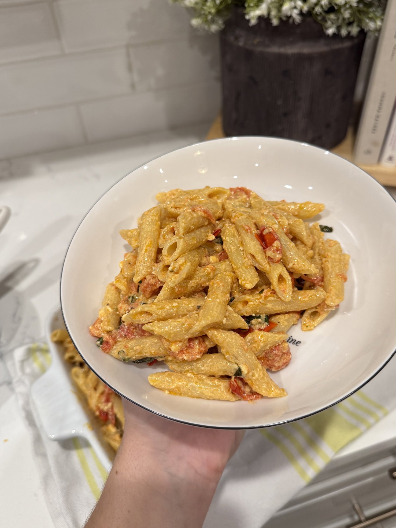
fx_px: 397
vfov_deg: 67.3
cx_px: 210
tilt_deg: -45.6
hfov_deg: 53.0
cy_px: 270
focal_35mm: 26
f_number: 1.78
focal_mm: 6.76
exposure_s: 1/120
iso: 160
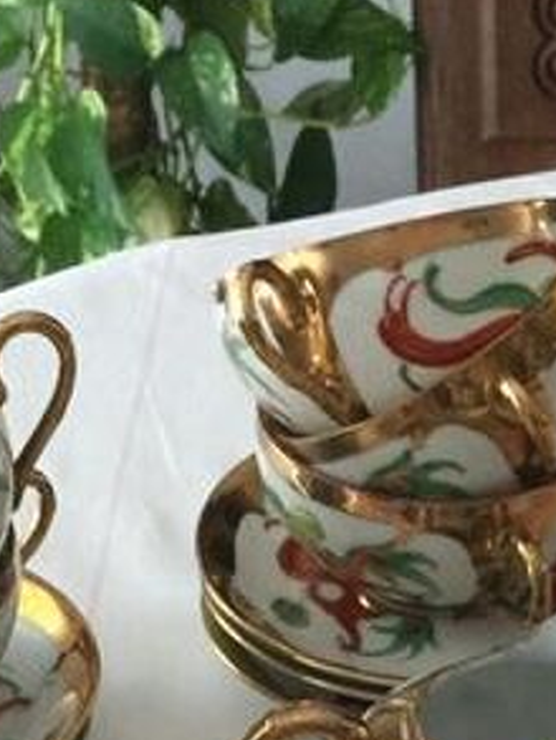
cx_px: 377
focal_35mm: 132
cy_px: 1451
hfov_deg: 11.2
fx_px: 2825
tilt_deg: -47.3
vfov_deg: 13.1
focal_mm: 4.15
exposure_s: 1/17
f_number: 2.2
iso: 64
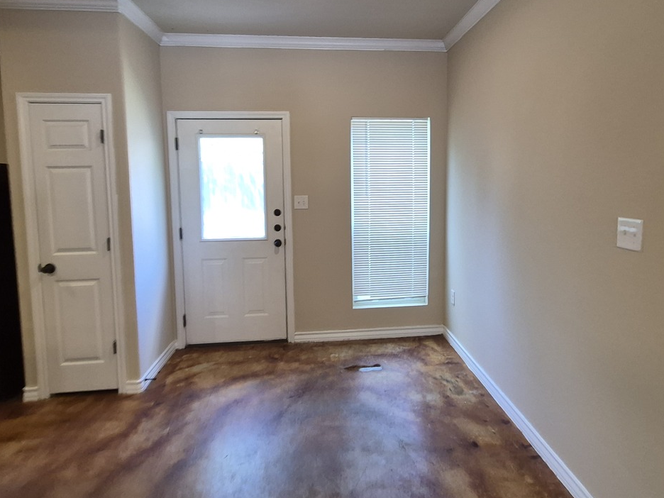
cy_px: 204
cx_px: 366
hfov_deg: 81.5
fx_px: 384
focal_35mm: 20
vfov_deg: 65.5
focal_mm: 1.74
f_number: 2.2
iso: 200
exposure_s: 1/60
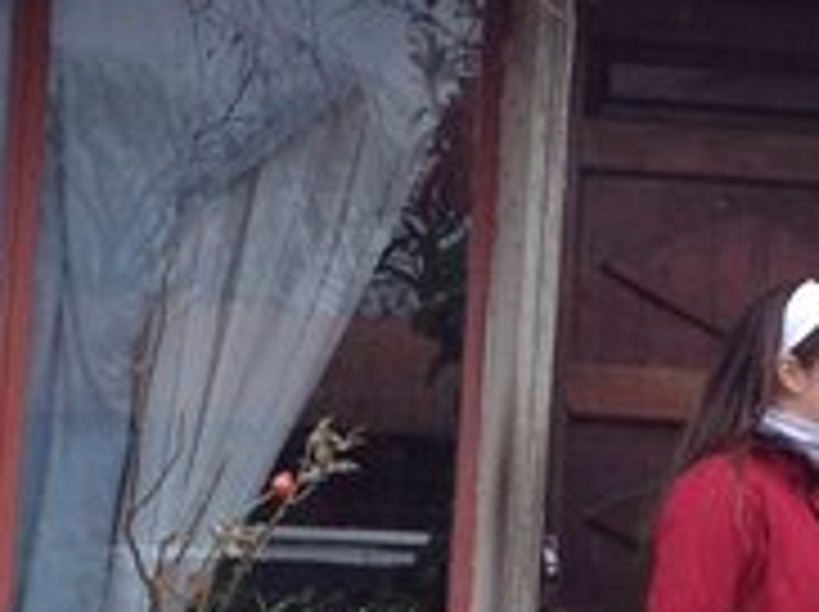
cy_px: 387
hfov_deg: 10.0
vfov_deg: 7.5
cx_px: 639
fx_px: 4655
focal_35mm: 197
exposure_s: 1/120
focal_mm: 4.28
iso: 80
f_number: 2.4
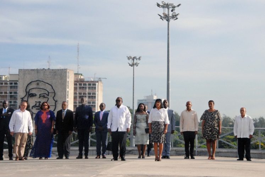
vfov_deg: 17.5
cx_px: 132
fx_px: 575
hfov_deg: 26.0
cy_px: 88
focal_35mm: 78
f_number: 14
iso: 1600
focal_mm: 52
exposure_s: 1/800
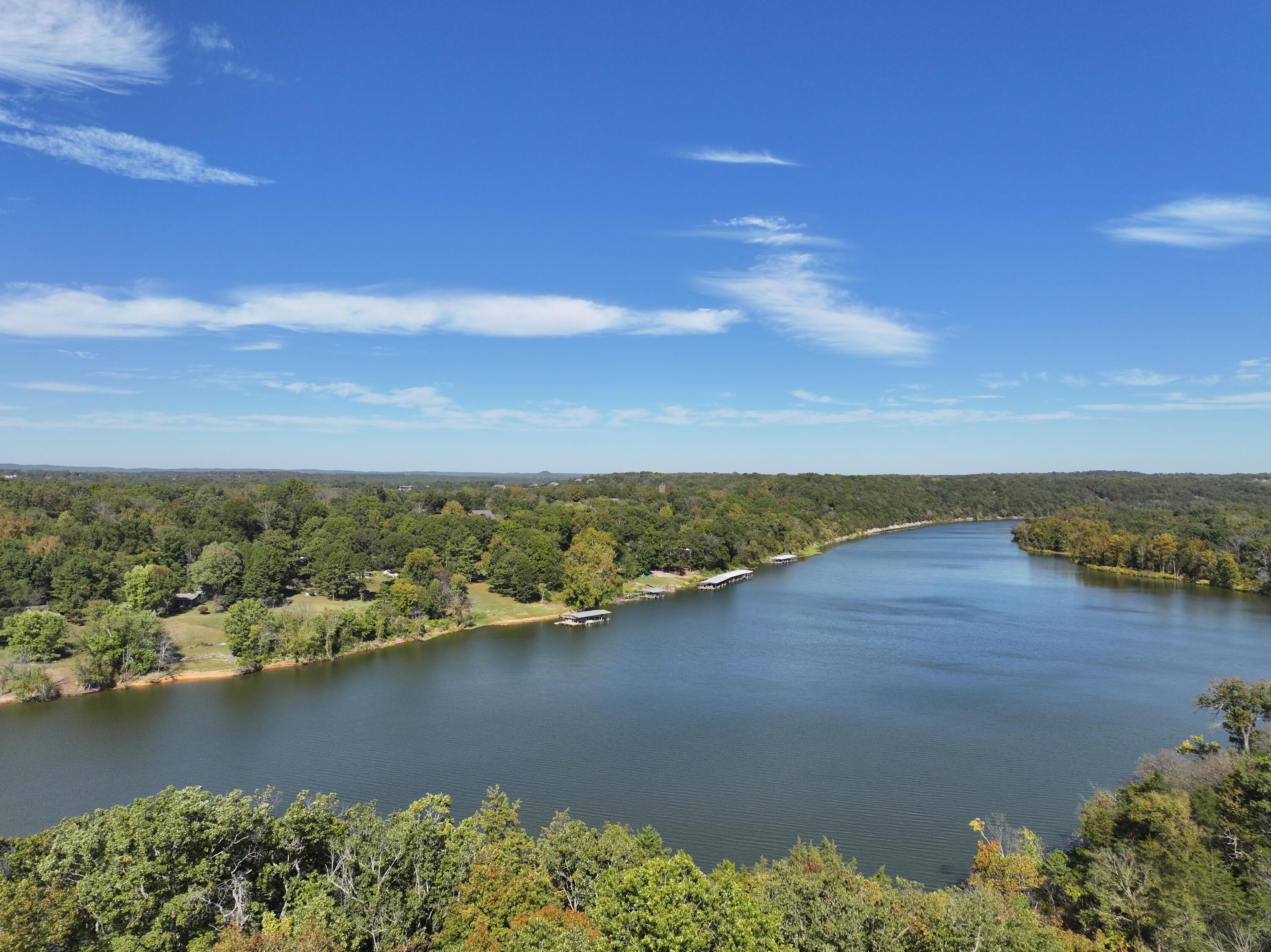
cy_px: 476
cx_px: 636
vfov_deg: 56.8
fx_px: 881
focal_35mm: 24
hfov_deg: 71.6
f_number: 2.8
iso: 120
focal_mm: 12.29
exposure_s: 1/2000
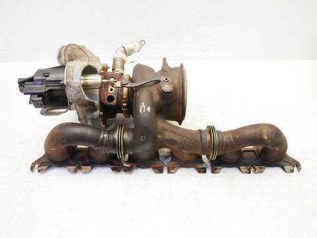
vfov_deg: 46.8
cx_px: 158
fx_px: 275
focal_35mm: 30
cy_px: 119
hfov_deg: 60.0
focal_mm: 15
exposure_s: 1/60
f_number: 3.8
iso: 800
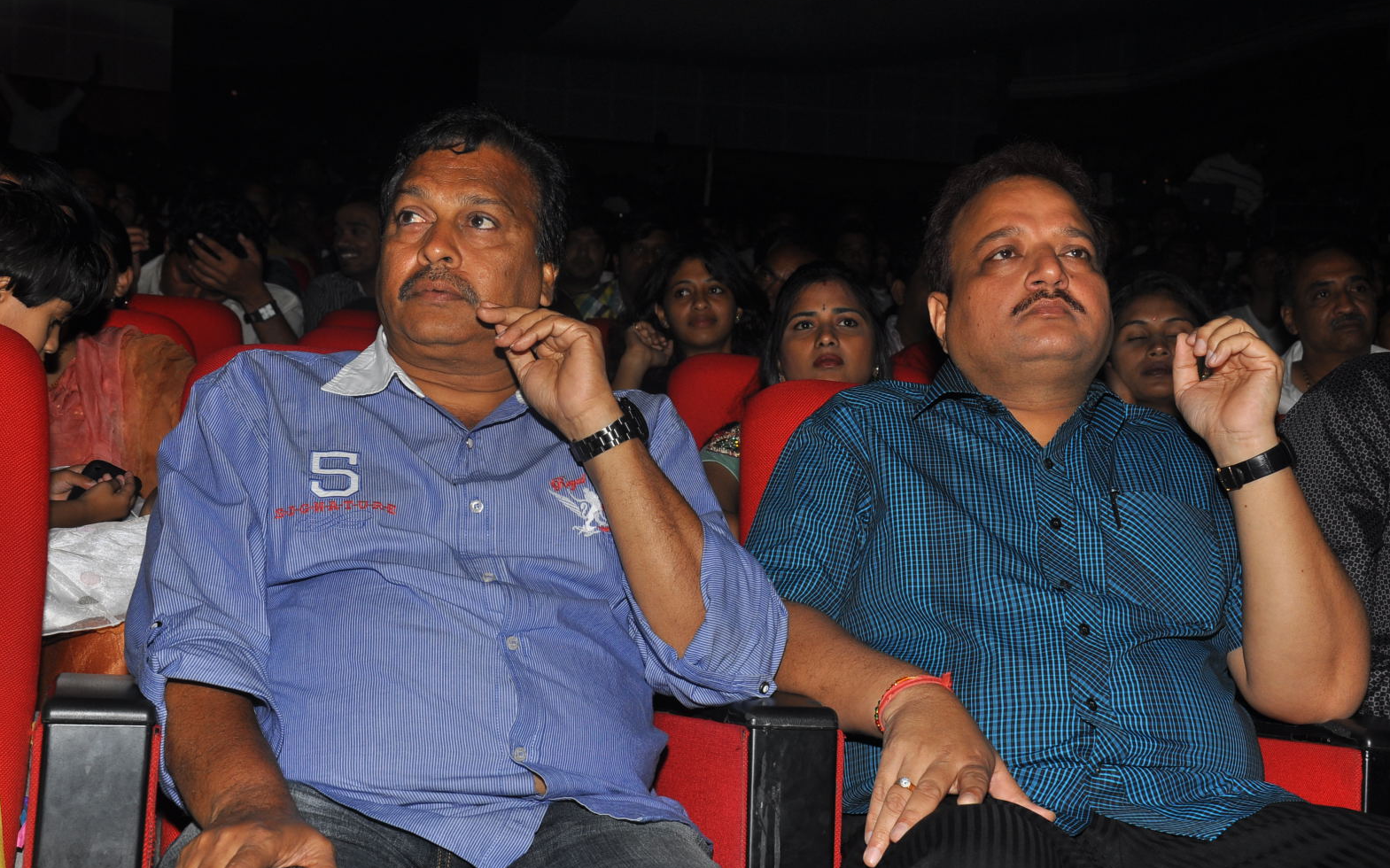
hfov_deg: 37.2
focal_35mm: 55
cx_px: 708
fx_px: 2065
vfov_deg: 23.7
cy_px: 465
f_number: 9
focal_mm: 35
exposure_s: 1/160
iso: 200
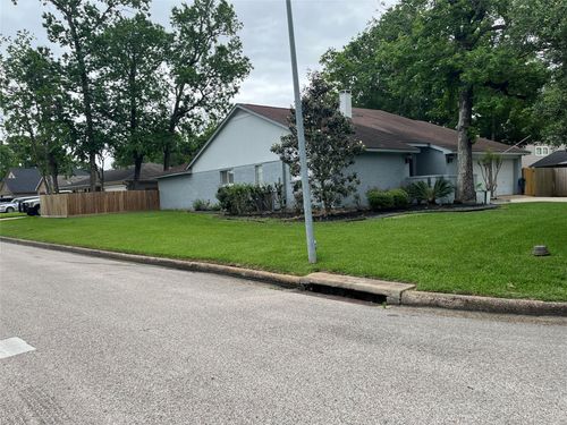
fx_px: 426
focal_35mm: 26
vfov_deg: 53.1
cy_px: 212
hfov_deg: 67.3
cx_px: 284
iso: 50
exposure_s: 1/742
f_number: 1.6
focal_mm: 5.1
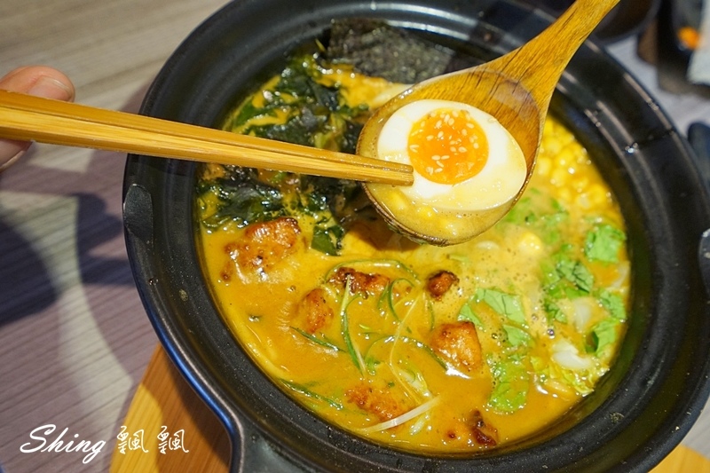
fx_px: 690
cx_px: 355
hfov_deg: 54.4
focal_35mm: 35
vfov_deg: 37.8
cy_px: 236
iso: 1250
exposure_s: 1/40
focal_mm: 35
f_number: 5.6
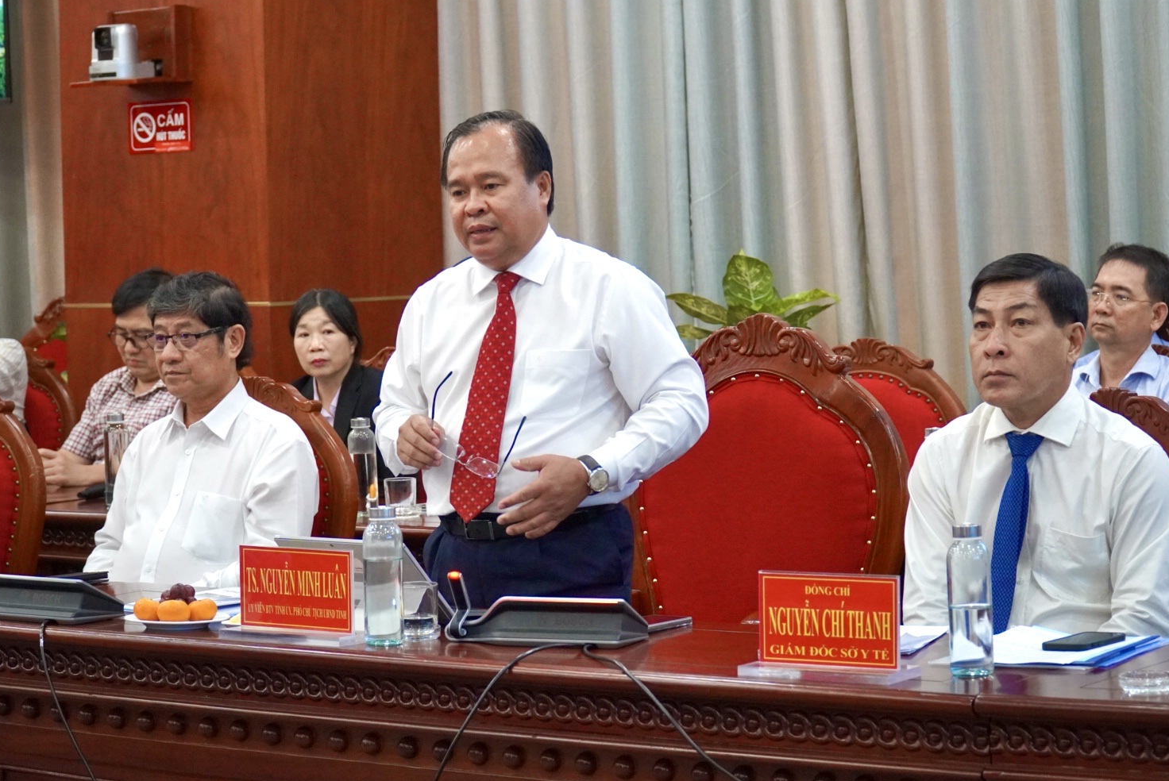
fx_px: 2943
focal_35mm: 91
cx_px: 572
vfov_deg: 15.1
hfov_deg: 22.5
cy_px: 361
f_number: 4
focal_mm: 55
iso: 3200
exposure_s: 1/160
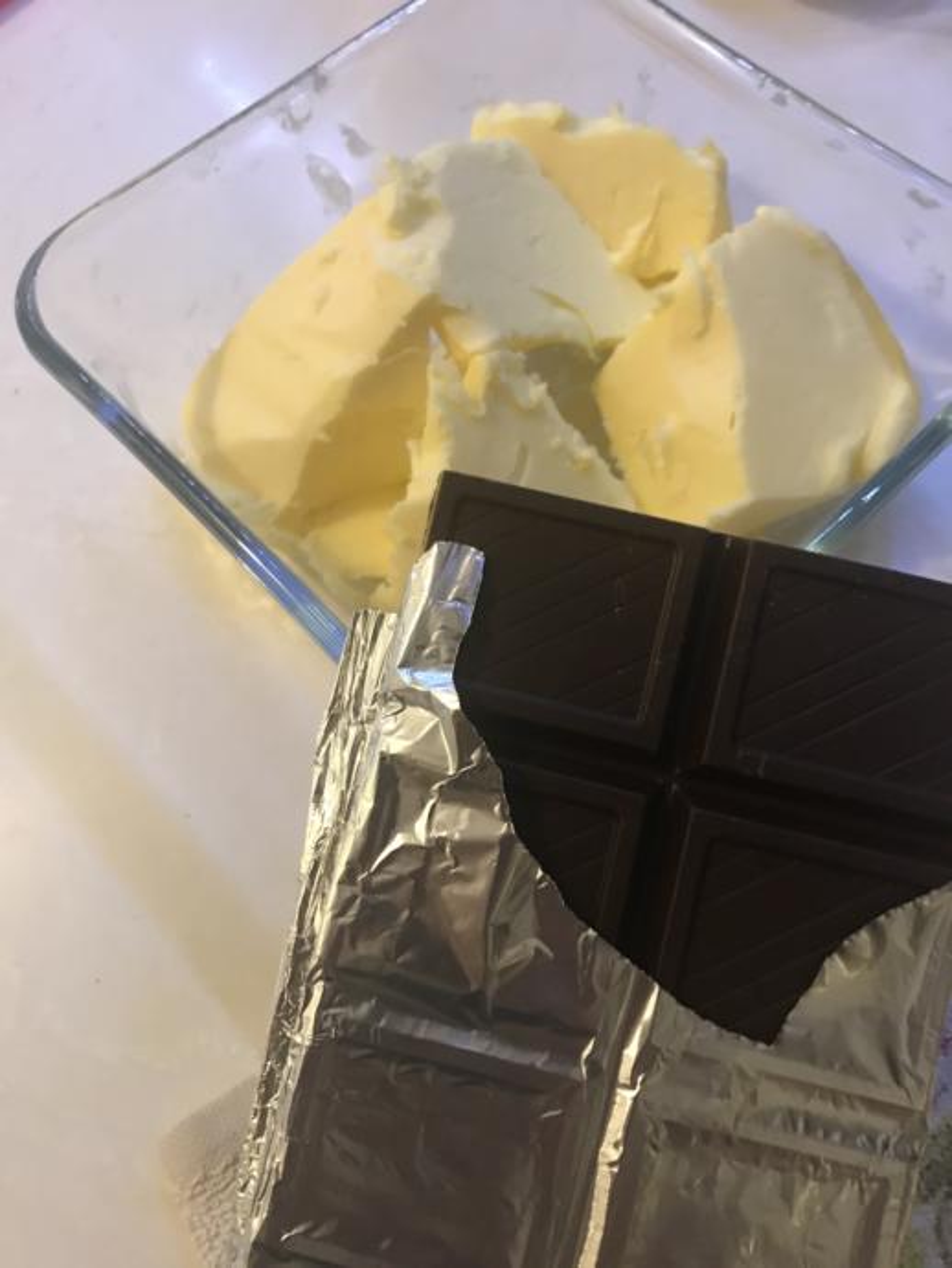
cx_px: 476
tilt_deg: -65.2
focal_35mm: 28
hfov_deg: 49.8
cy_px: 634
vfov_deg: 63.4
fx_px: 1026
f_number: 1.8
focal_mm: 3.99
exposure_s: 1/17
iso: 100
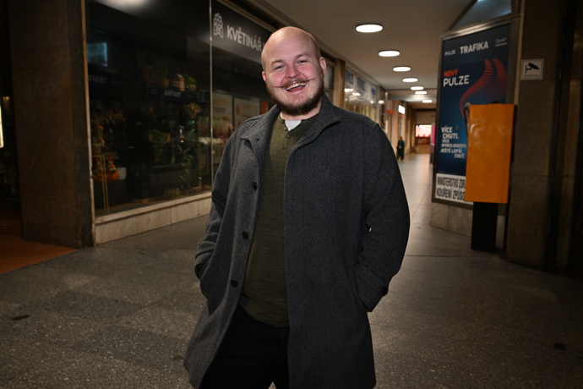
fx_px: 470
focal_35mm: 29
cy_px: 194
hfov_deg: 63.7
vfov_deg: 45.0
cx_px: 292
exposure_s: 1/160
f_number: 4.5
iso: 2500
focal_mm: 29
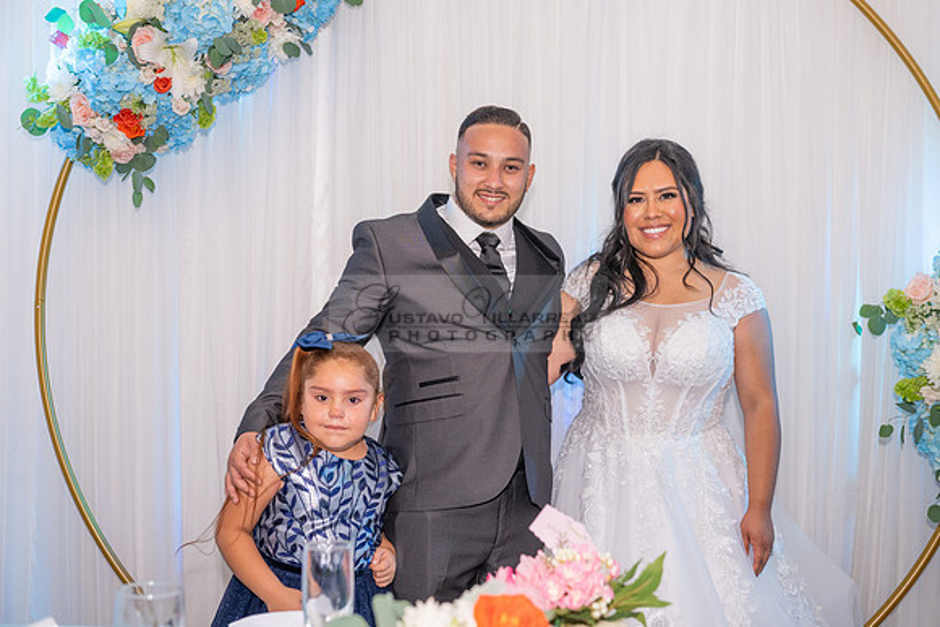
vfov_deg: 29.9
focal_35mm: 45
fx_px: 1175
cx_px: 470
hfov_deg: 43.6
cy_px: 314
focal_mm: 45
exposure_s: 1/200
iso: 1000
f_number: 4.5
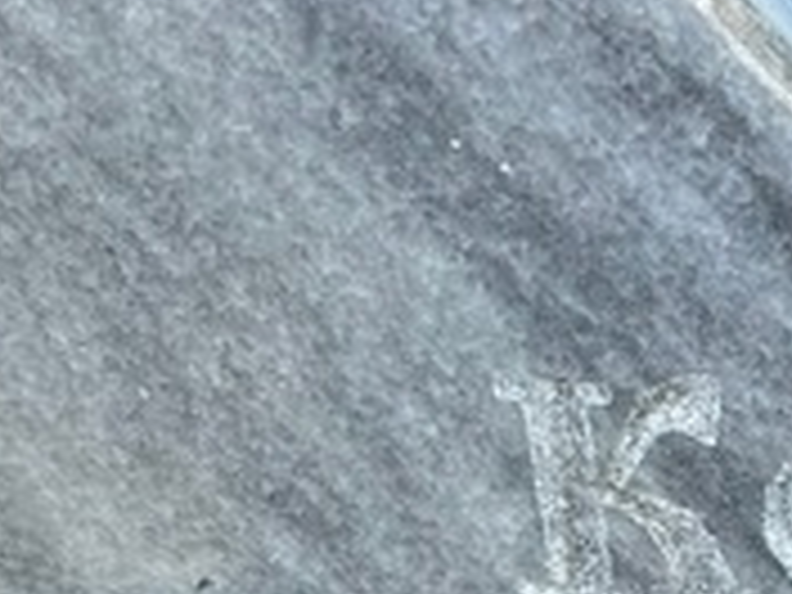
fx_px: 2700
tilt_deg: -36.1
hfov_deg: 15.7
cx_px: 1084
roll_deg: +7.5
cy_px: 738
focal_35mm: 118
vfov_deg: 12.2
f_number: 1.5
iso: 50
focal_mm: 5.7
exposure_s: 1/509
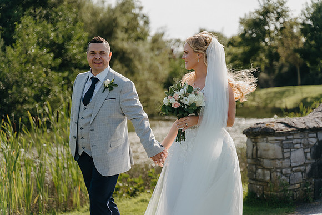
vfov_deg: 18.2
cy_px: 108
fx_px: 671
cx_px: 161
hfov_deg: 27.0
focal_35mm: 75
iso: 80
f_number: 2.8
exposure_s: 1/1000
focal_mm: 75
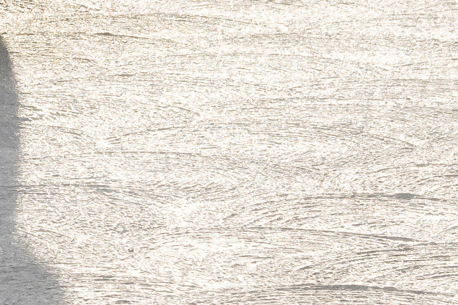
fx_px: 4746
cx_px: -707
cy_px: -670
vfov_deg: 3.6
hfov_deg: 5.3
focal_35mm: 373
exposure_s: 1/160
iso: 400
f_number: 8
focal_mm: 52
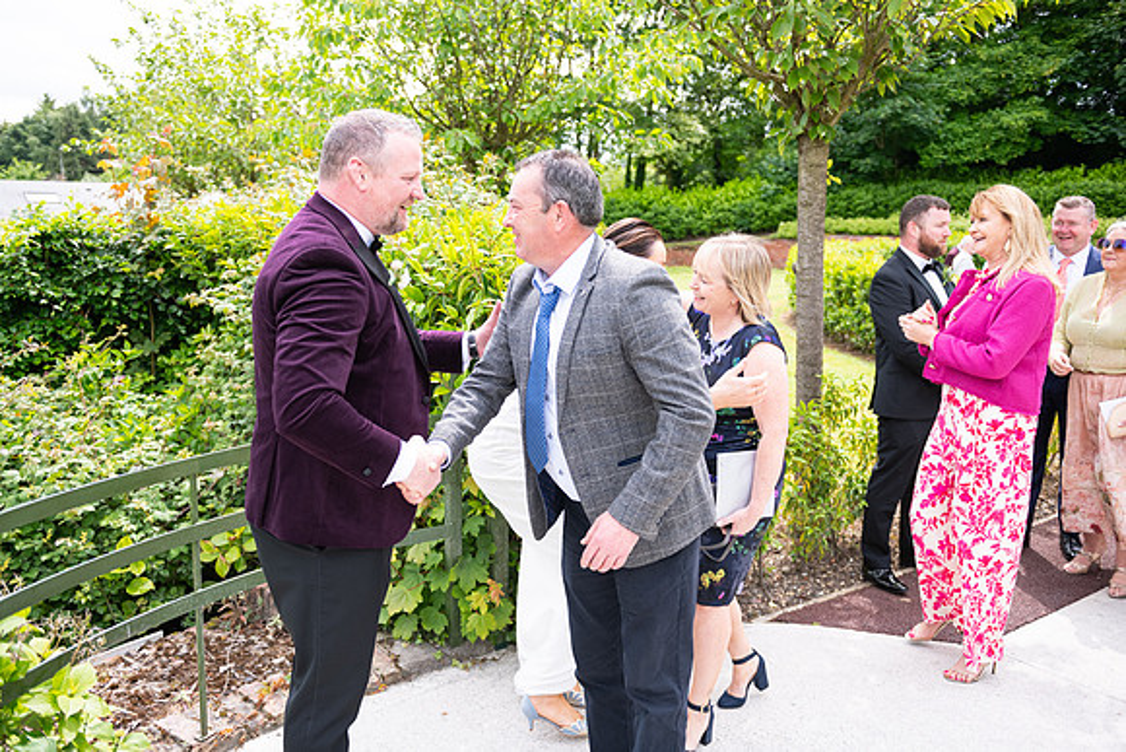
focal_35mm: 29
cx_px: 563
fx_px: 907
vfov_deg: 45.0
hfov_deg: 63.6
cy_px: 376
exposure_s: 1/1000
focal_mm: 29
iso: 250
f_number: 3.5
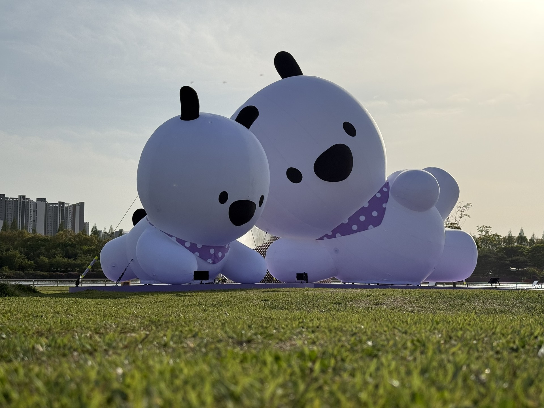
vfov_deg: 30.3
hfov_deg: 39.7
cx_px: 272
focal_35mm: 48
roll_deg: -0.6
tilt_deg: +4.9
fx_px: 754
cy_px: 204
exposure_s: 1/13333
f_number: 1.78
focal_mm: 6.76
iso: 50
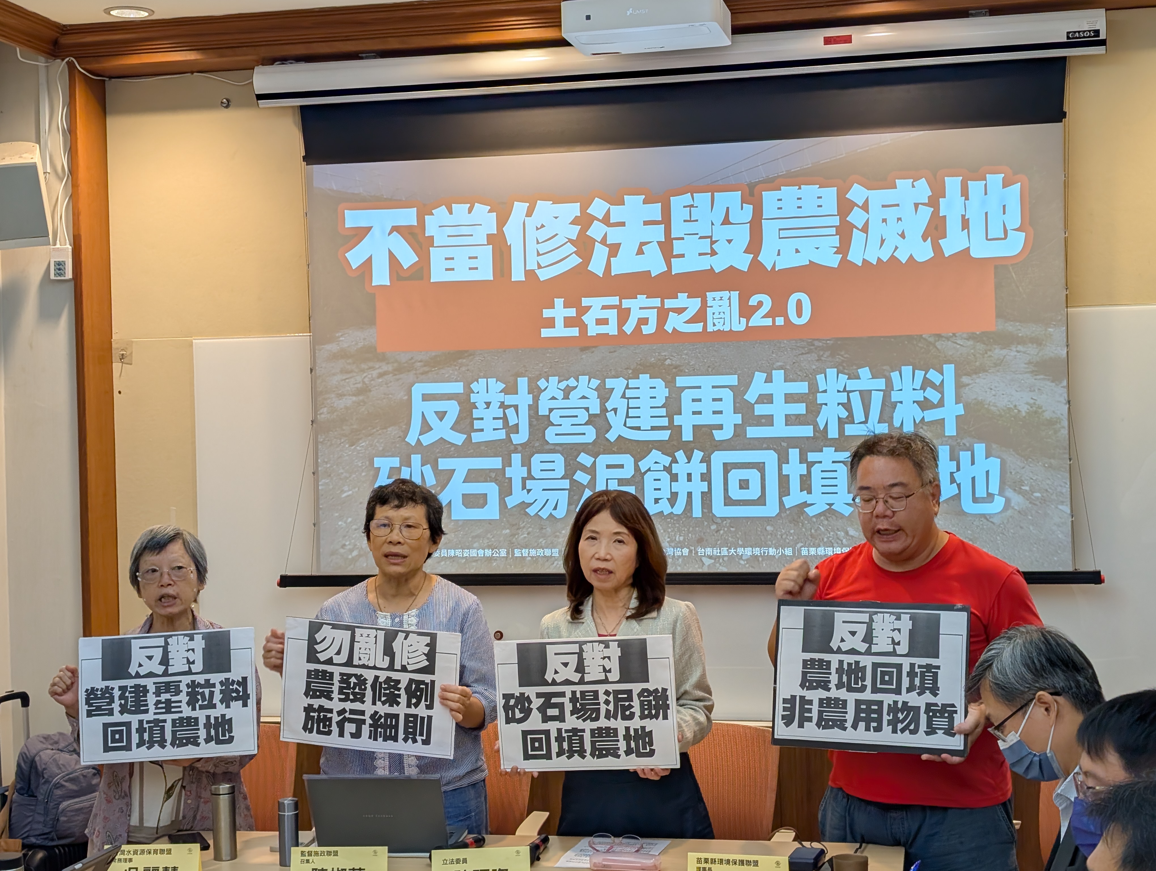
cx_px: 578
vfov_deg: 29.7
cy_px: 436
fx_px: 1639
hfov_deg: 38.9
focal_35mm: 49
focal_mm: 6.9
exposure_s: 1/60
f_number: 1.68
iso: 66
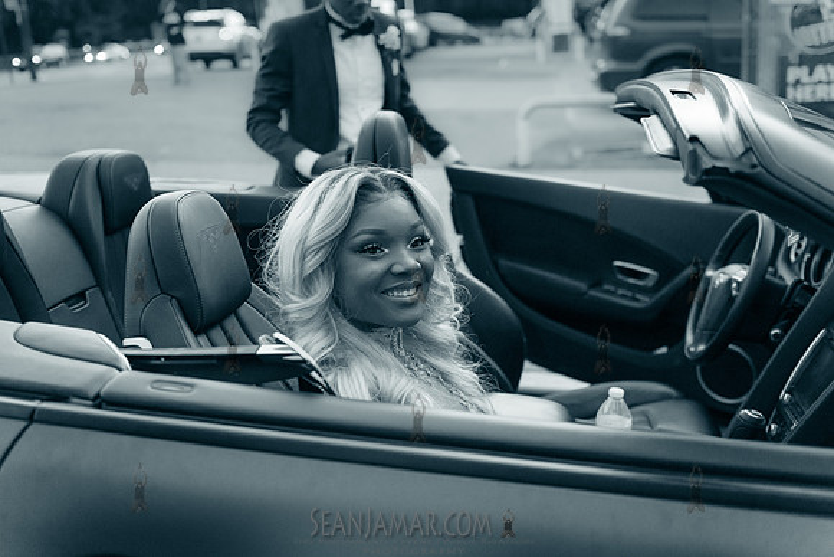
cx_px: 417
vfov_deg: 35.1
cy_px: 278
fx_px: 880
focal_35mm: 38
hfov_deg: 50.7
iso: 3200
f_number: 2.8
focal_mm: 38
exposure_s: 1/320
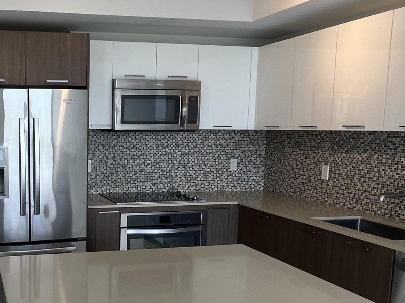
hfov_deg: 44.9
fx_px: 456
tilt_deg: -8.0
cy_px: 194
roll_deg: -0.2
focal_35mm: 39
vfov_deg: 36.6
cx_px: 68
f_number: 1.8
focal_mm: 1.57
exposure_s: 1/120
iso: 80
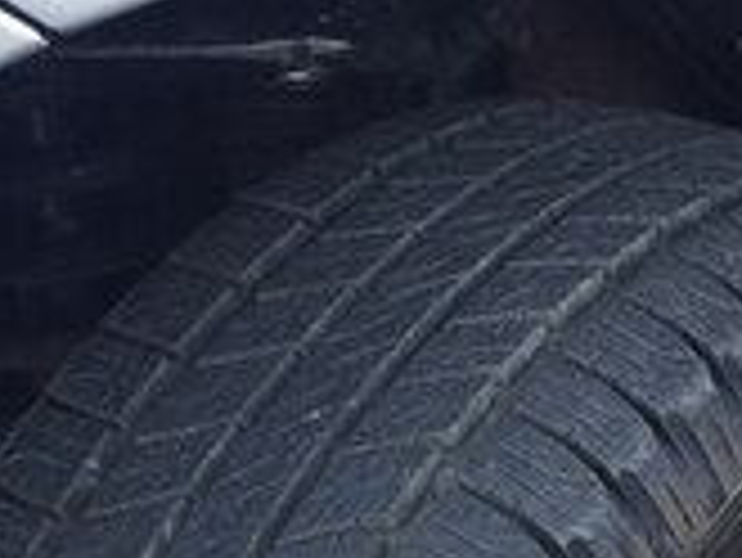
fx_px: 2488
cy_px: 929
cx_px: 652
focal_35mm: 116
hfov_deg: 16.8
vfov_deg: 12.0
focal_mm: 4.15
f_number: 2.2
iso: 32
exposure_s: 1/100
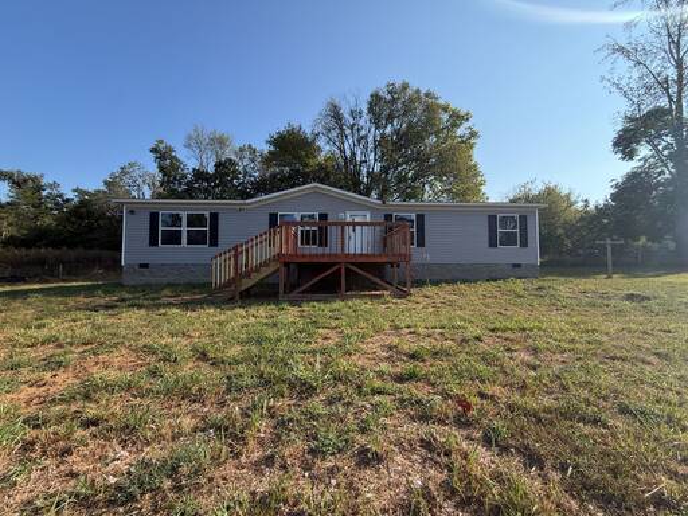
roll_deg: +1.1
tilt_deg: +2.6
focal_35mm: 14
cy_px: 258
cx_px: 344
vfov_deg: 85.7
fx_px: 278
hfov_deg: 102.1
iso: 32
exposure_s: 1/770
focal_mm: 2.22
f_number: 2.2
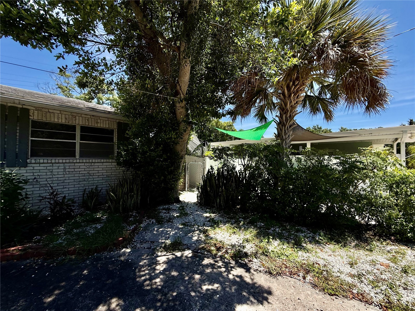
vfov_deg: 85.7
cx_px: 208
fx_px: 168
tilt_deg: +2.4
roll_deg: -1.2
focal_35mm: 14
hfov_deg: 102.1
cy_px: 156
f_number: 2.2
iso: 50
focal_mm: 2.22
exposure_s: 1/1698
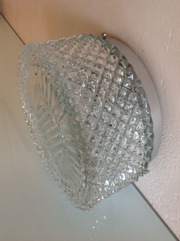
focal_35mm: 35
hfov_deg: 40.6
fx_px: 243
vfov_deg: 52.7
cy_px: 120
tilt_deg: -46.5
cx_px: 90
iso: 100
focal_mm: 4.28
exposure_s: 1/15
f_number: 2.4
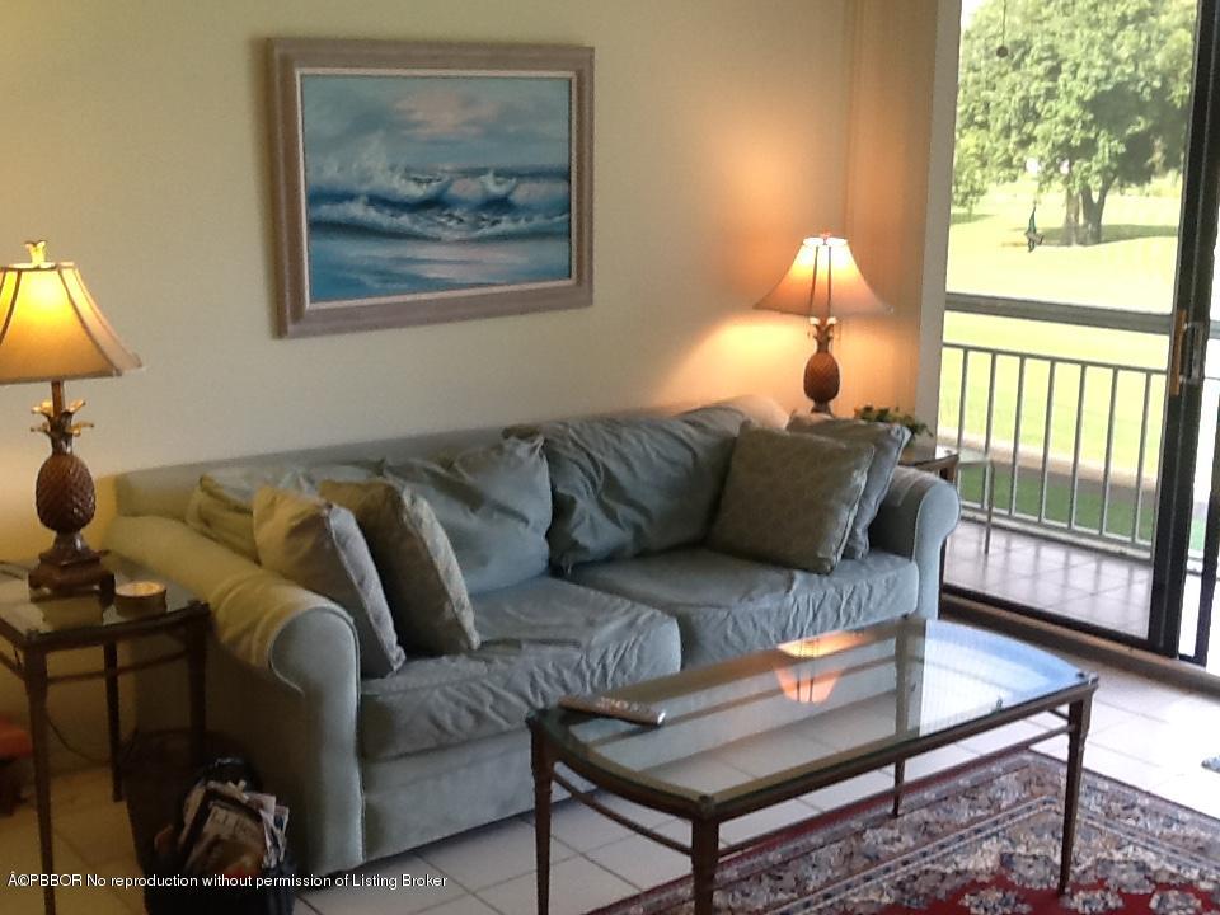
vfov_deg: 32.9
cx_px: 610
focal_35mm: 44
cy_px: 458
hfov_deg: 42.9
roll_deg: -0.6
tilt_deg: -12.5
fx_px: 1551
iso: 40
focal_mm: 2.03
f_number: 2.4
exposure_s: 1/30
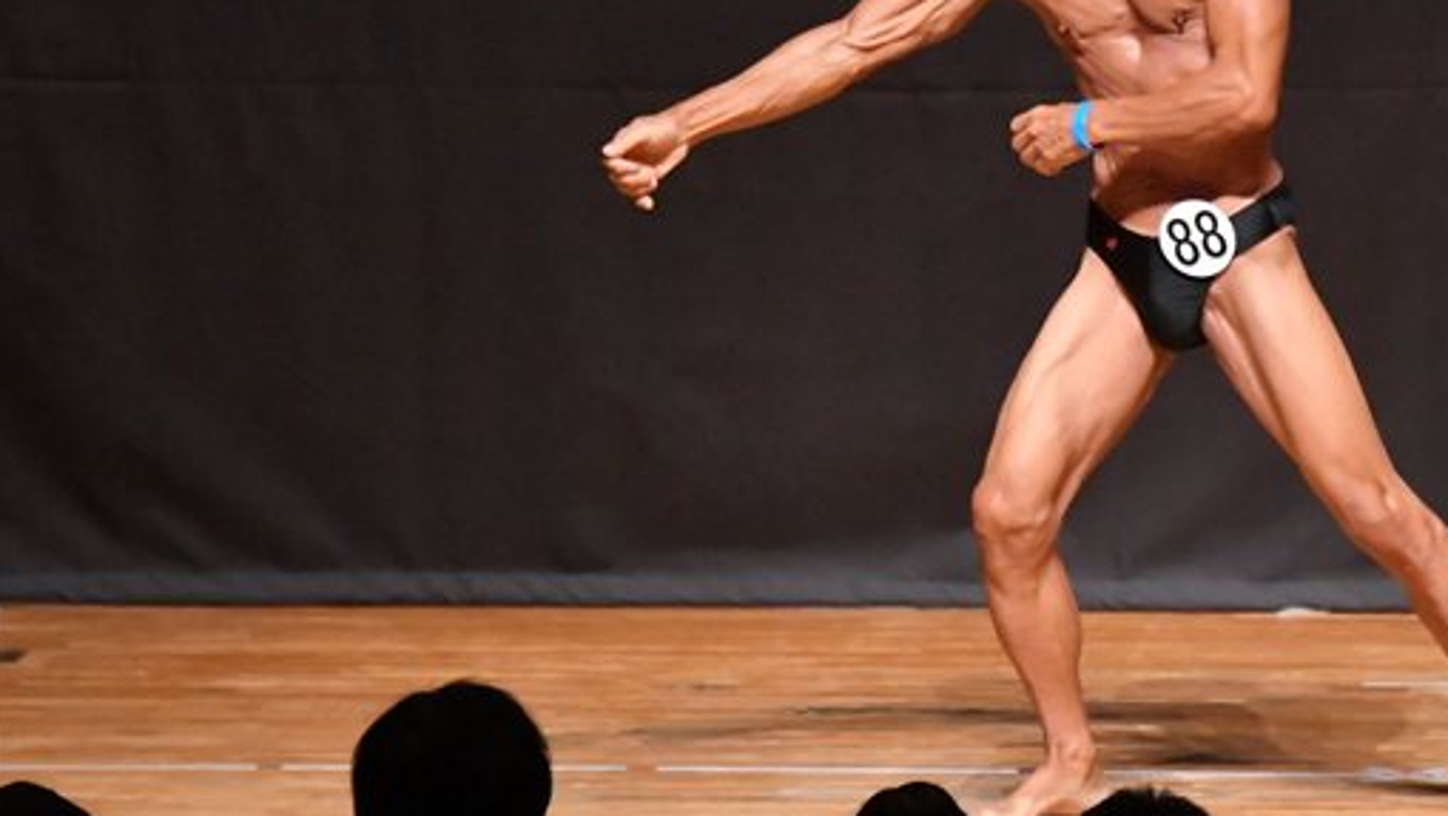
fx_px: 17441
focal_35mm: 454
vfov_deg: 2.7
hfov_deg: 4.8
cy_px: 208
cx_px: 1091
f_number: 5.6
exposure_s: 1/400
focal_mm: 190
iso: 12800
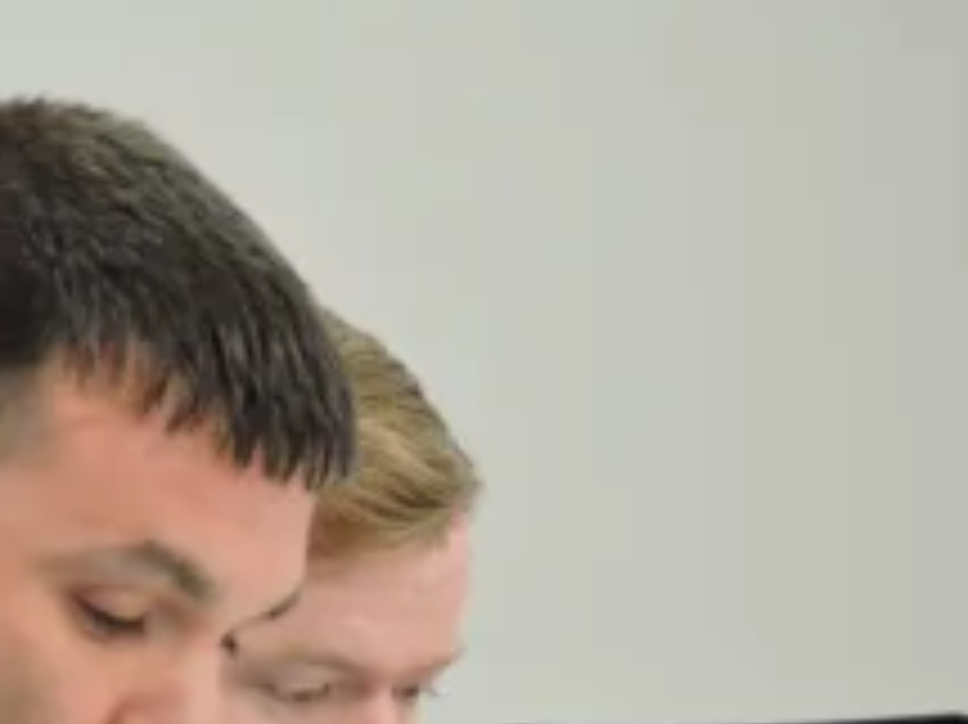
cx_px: 403
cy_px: 746
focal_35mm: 527
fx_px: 14729
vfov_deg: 2.8
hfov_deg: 3.8
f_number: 4.5
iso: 400
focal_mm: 30.3
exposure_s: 1/40
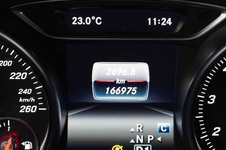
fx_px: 590
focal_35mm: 94
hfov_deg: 21.7
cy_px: 79
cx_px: 129
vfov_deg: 14.5
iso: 3200
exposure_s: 1/25
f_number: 4
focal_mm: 32
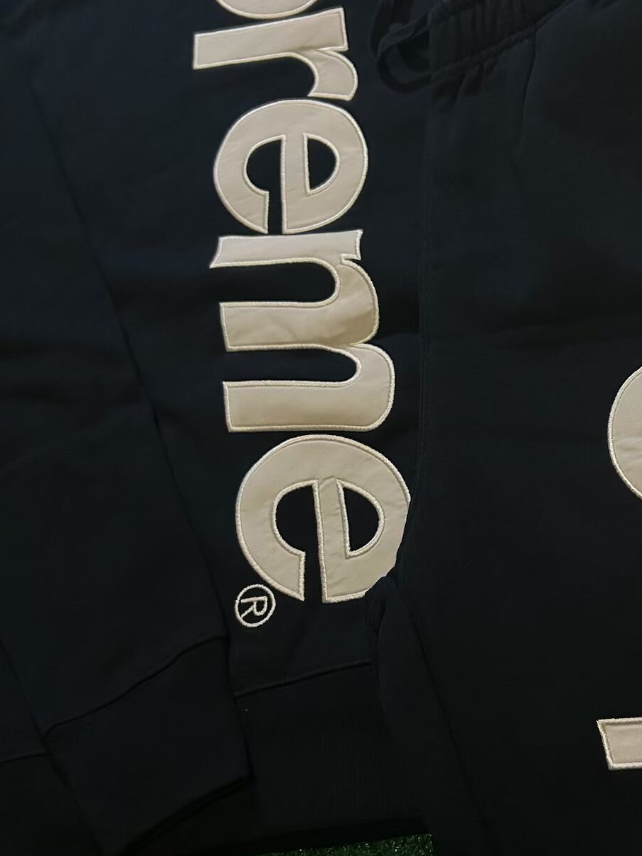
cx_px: 443
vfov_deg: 42.9
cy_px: 463
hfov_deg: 32.5
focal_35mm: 44
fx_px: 1088
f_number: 1.5
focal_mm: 5.7
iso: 125
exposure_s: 1/60
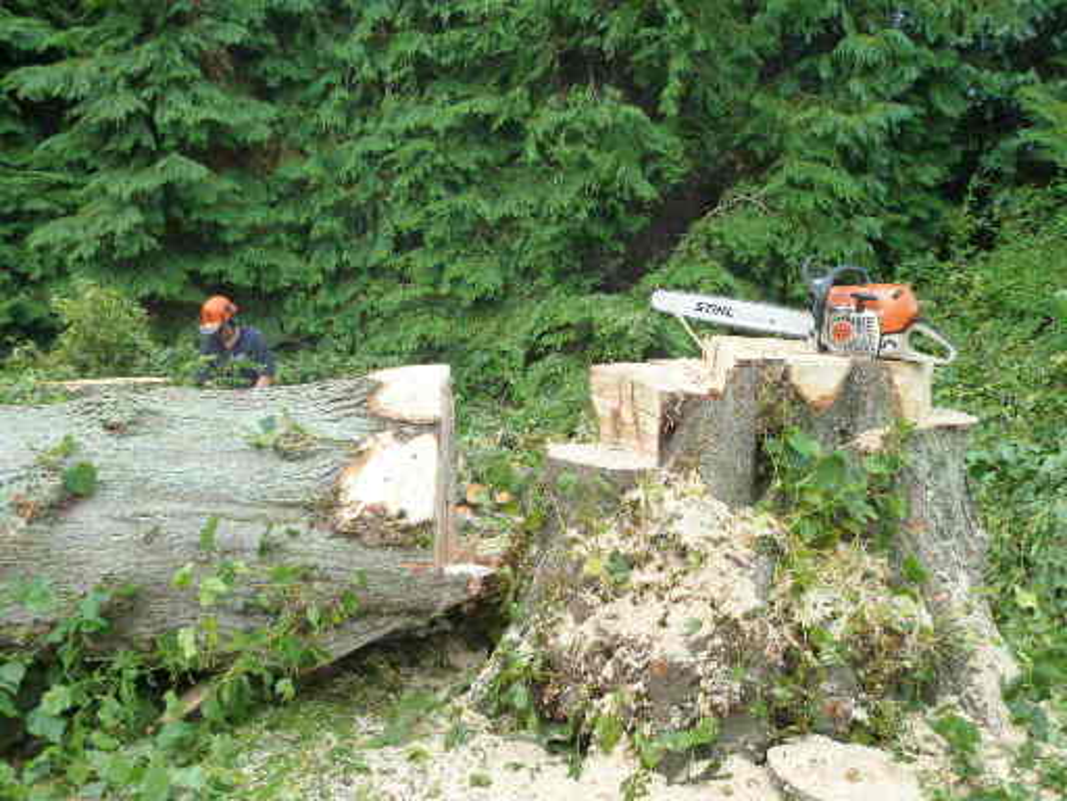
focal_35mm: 32
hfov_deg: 56.8
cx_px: 534
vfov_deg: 44.2
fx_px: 986
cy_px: 400
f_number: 4
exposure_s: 1/160
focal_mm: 5.3
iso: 125
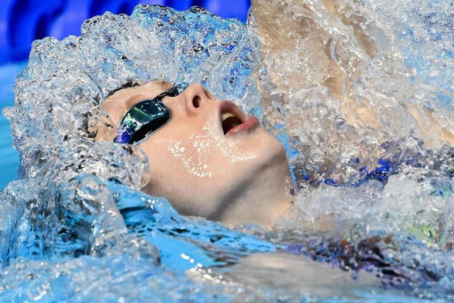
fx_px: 5044
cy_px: 152
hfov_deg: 5.2
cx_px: 227
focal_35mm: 400
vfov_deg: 3.4
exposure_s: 1/2500
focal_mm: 400
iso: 2500
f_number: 4
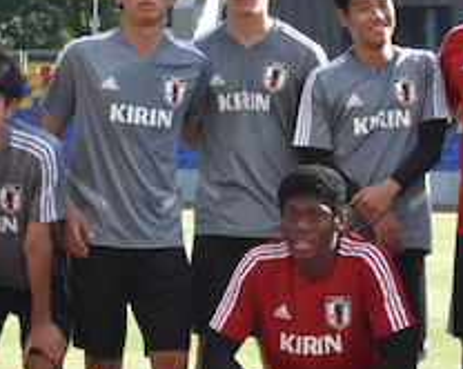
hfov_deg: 8.9
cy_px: 139
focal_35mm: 217
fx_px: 2971
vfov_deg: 7.1
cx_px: 245
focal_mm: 40
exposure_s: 1/800
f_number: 14
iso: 2000
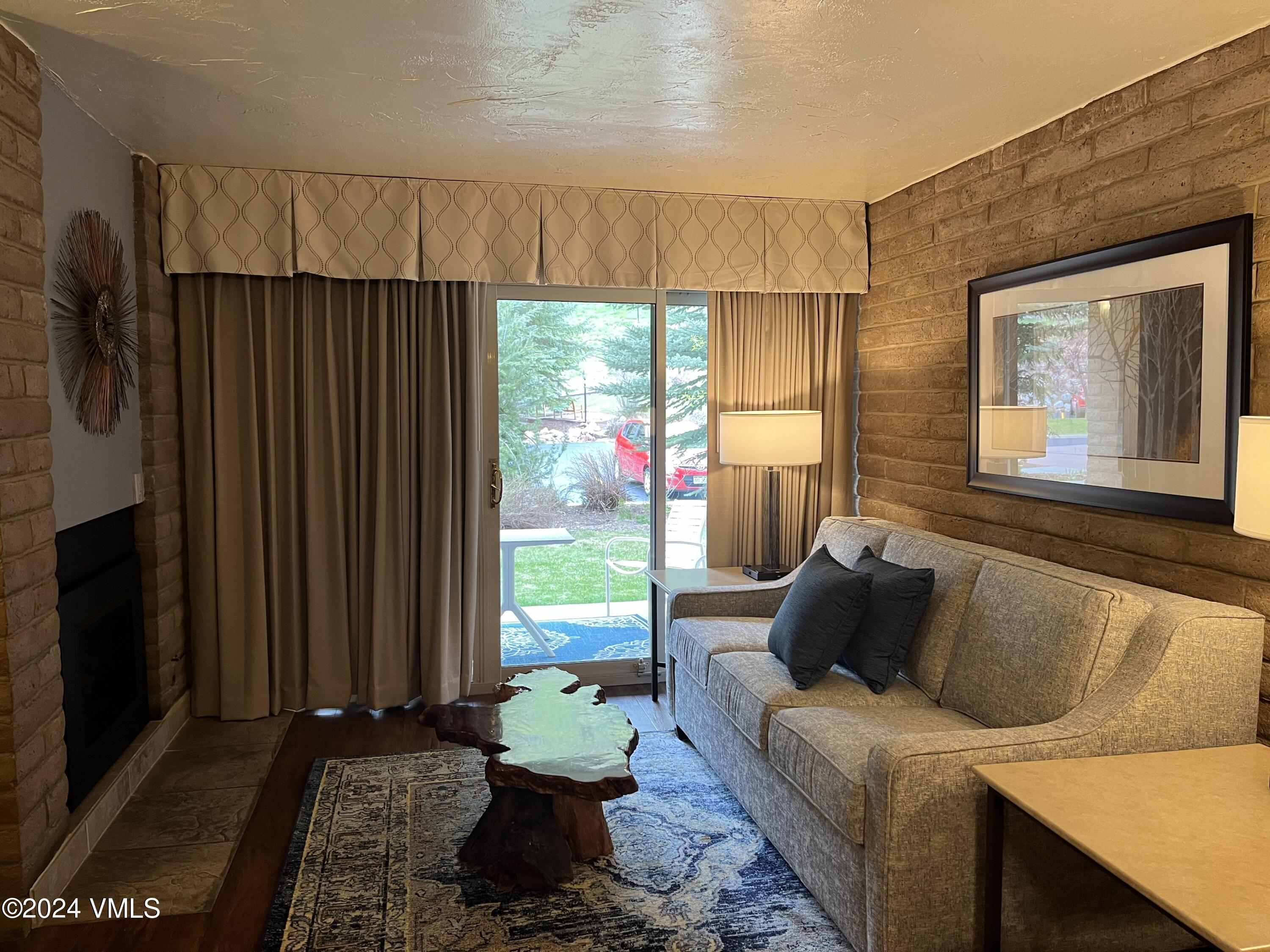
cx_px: 635
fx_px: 954
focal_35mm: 26
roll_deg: +0.7
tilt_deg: -4.4
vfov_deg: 53.1
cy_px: 476
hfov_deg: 67.3
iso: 100
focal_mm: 5.1
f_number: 1.6
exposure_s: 1/60
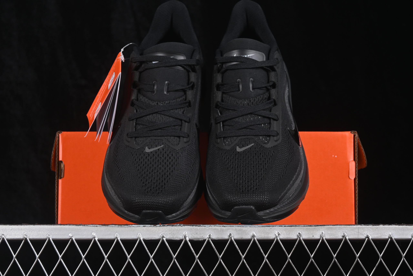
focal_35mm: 75
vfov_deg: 18.2
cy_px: 138
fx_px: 860
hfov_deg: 27.0
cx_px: 206
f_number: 6.3
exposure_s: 1/60
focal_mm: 50
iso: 160
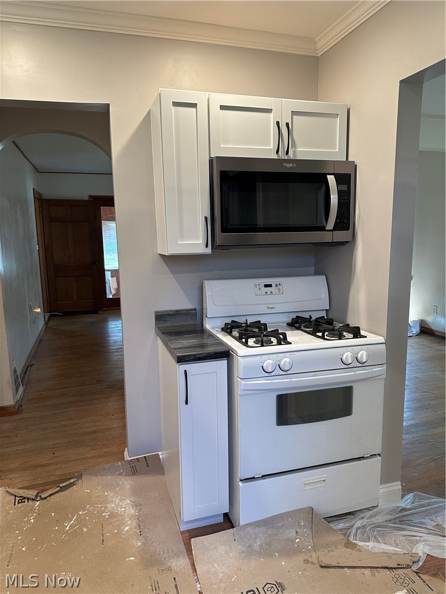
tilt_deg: -7.0
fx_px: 412
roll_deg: -0.5
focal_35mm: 24
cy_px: 297
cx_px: 223
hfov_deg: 56.8
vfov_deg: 71.6
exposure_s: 1/120
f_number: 1.78
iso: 200
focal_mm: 6.86
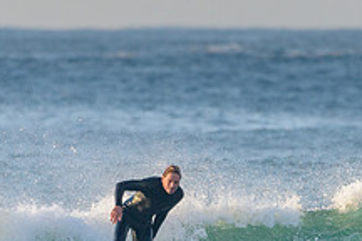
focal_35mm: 1650
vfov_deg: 0.8
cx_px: 129
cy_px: 243
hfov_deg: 1.3
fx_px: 16590
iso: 720
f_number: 5.6
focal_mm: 500
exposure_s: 1/2000
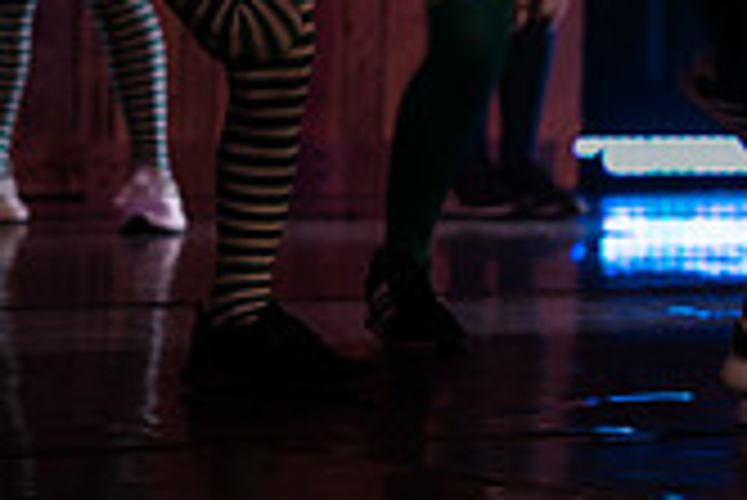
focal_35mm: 305
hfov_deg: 6.7
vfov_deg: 4.5
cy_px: -388
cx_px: 1142
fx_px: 6334
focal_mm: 80
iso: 125
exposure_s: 1/40
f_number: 2.8
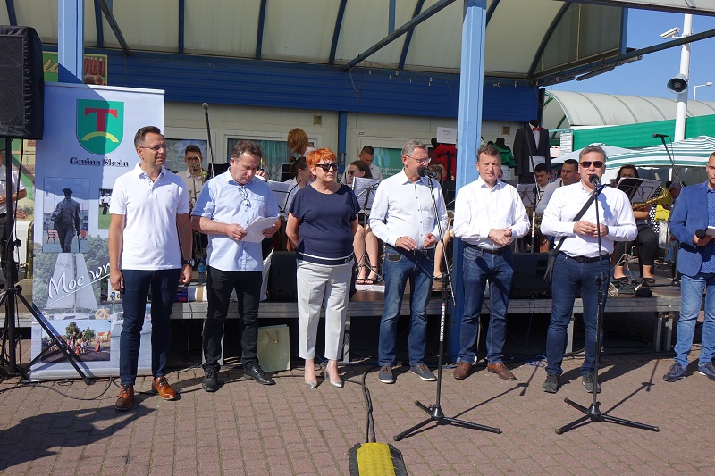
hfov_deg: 54.4
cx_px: 358
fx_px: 695
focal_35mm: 35
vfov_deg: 37.8
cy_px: 238
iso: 125
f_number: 5
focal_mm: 12.83
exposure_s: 1/800
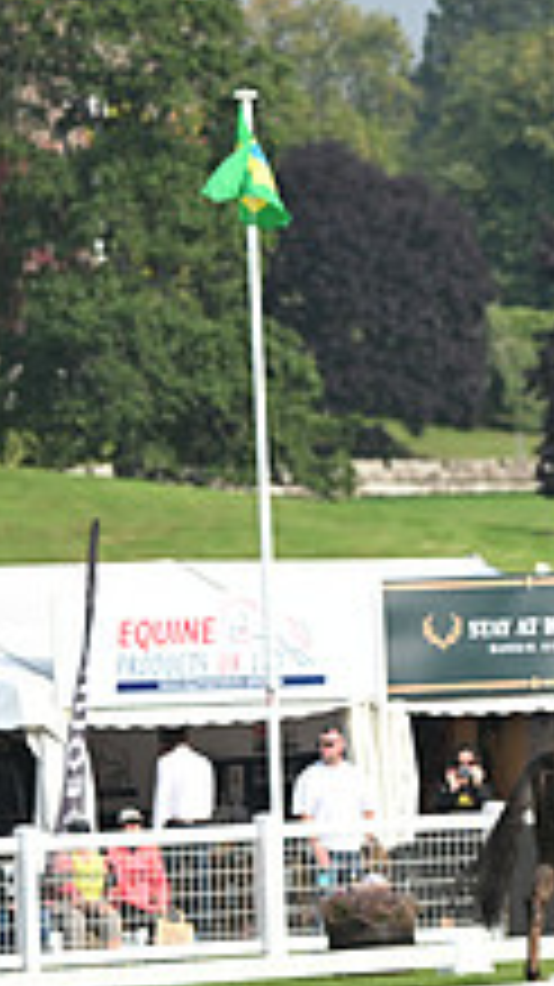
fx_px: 12681
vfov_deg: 4.5
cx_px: 1117
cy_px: 335
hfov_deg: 2.5
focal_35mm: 485
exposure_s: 1/1250
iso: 280
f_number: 4.8
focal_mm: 175
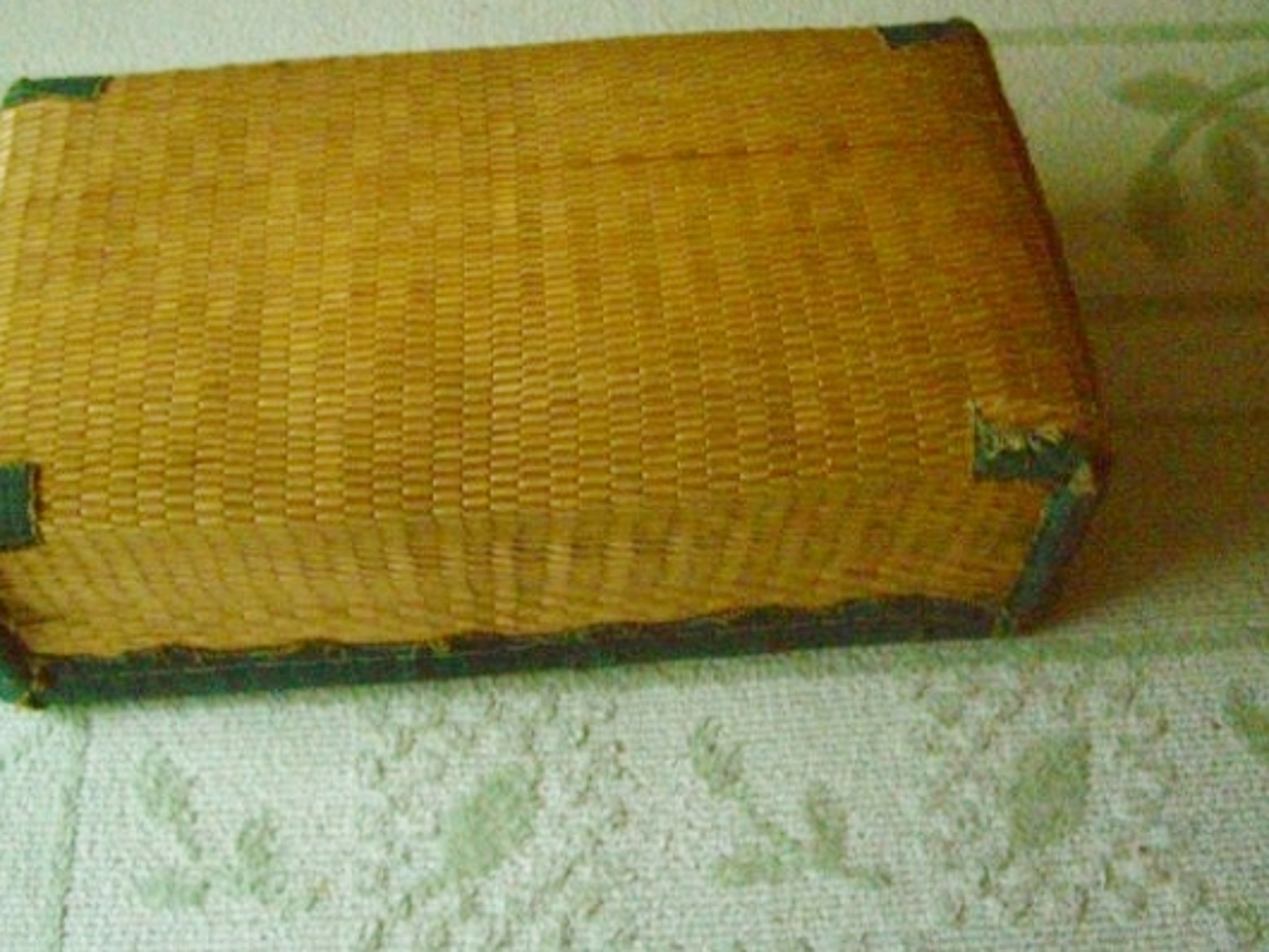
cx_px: 567
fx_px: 1577
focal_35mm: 43
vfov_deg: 33.6
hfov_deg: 43.8
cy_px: 438
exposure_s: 1/30
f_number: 2.8
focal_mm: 7.9
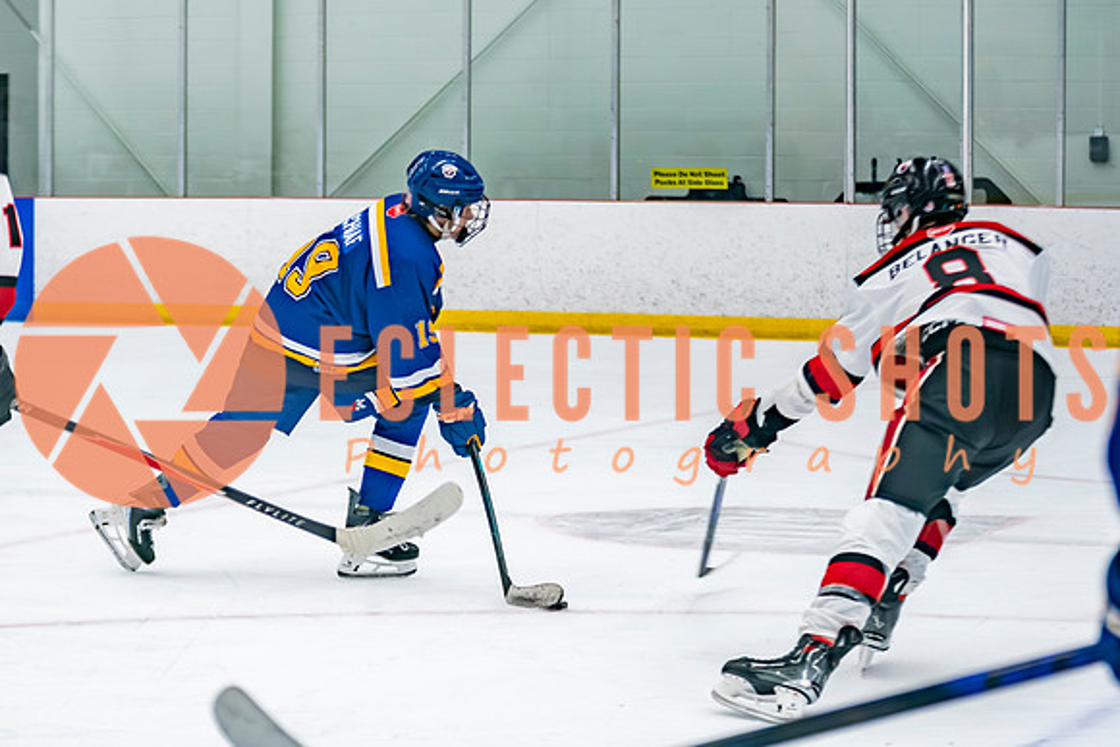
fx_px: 3500
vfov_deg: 12.2
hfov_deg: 18.1
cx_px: 296
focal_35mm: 112
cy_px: 417
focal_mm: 70
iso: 1250
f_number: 2.8
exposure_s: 1/640
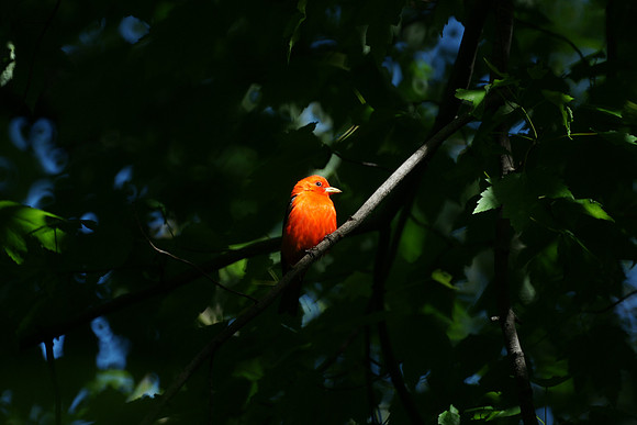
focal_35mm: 750
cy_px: 212
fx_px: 13273
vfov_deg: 1.8
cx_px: 318
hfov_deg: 2.7
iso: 400
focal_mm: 500
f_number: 8
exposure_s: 1/250
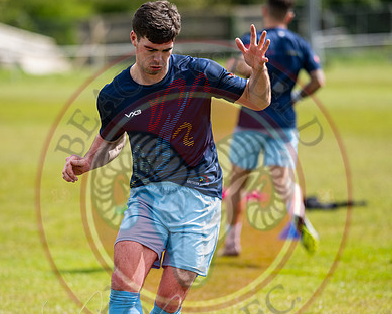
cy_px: 212
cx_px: 163
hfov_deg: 8.3
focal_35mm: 234
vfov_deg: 6.6
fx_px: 2715
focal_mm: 135
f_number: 1.8
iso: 200
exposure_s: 1/6400
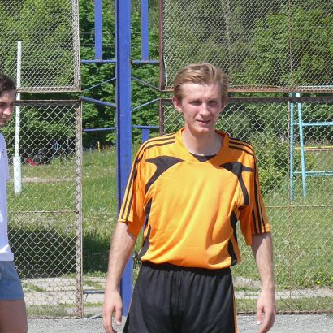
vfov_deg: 7.1
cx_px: 138
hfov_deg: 7.1
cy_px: 166
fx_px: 2666
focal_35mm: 245
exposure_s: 1/400
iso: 100
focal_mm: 24
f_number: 5.6
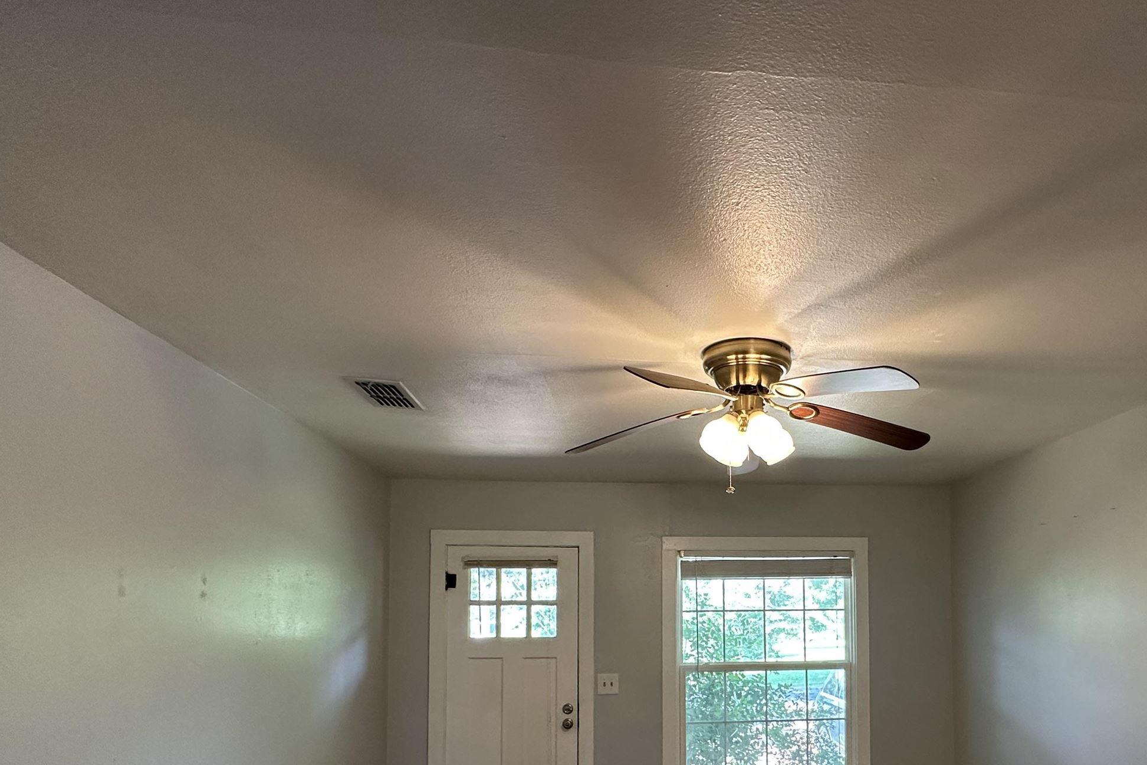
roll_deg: +0.4
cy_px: 587
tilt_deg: +2.1
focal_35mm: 23
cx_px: 722
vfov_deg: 52.3
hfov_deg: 74.7
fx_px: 733
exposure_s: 1/60
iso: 160
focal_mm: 2.22
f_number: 2.2
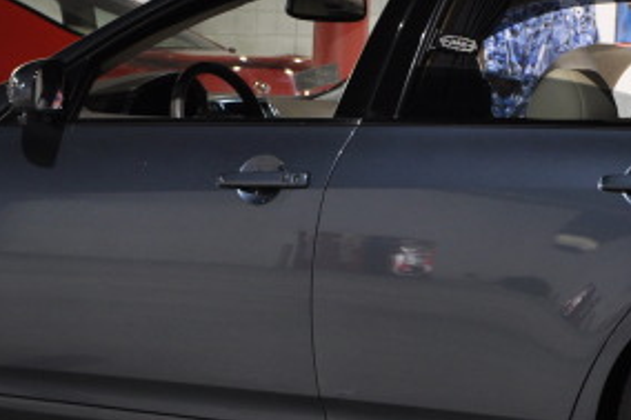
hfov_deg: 12.1
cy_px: 179
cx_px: 452
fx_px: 2960
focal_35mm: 169
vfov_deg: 8.1
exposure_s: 1/6
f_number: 5.6
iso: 320
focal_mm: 40
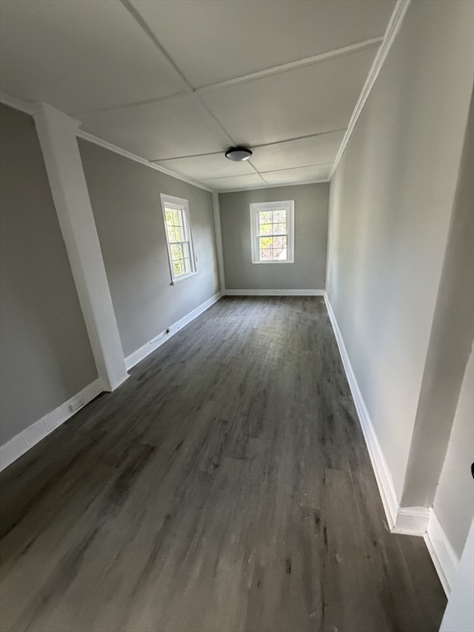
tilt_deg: -16.8
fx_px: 256
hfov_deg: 85.7
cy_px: 316
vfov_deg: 102.1
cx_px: 237
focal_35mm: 14
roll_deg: +3.6
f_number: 2.2
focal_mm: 2.22
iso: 500
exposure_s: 1/60
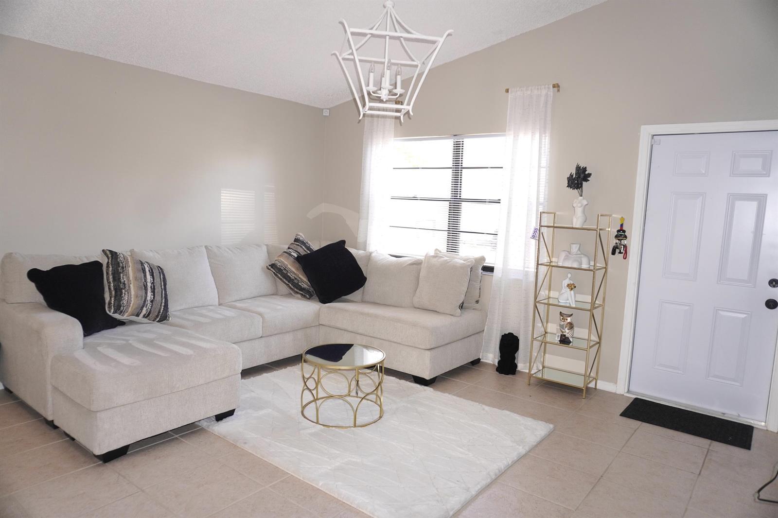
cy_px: 259
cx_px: 389
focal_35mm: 24
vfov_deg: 53.1
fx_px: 519
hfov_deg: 73.8
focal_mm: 16
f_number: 4
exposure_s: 1/160
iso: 320
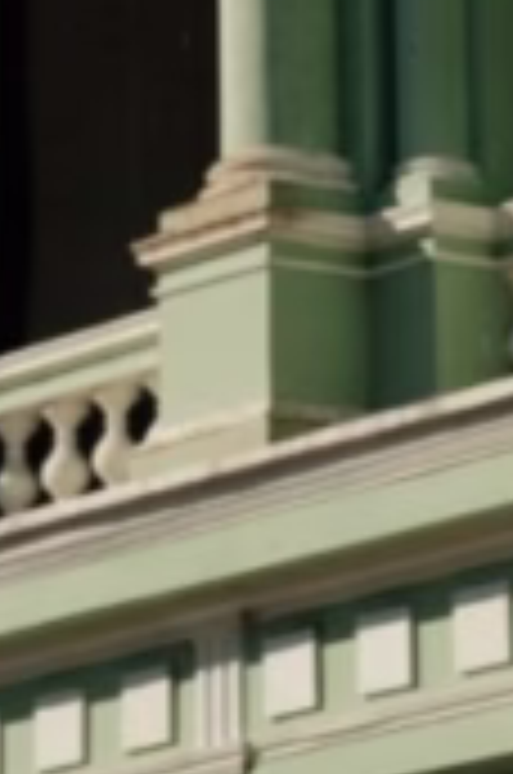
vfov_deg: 6.4
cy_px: -1161
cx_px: 603
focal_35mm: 304
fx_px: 6524
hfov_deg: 4.5
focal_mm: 34.3
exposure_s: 1/1250
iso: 160
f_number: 5.6
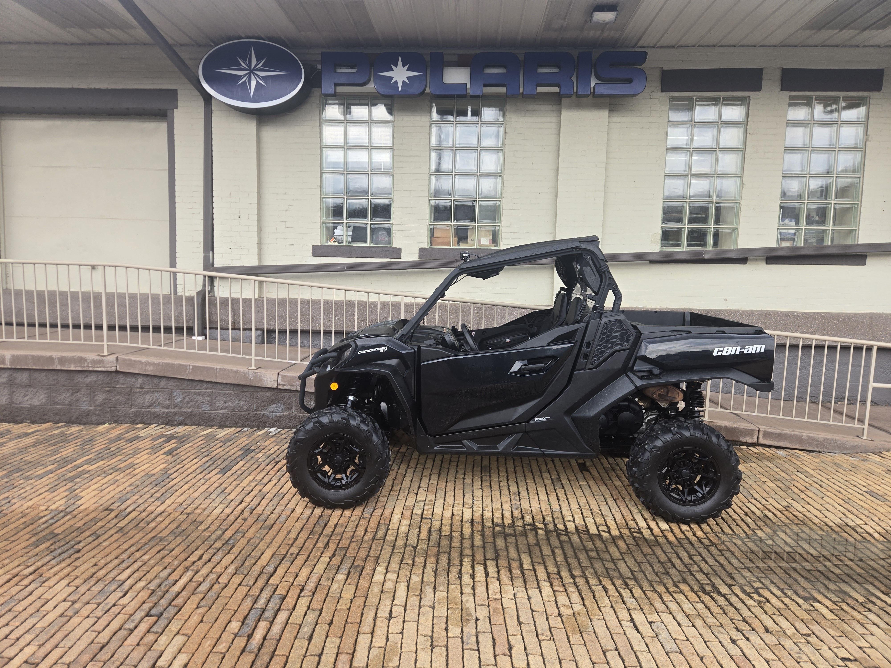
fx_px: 592
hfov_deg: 73.9
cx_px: 446
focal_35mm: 23
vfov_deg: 58.9
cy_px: 334
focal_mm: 5.4
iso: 32
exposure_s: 1/180
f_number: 1.8
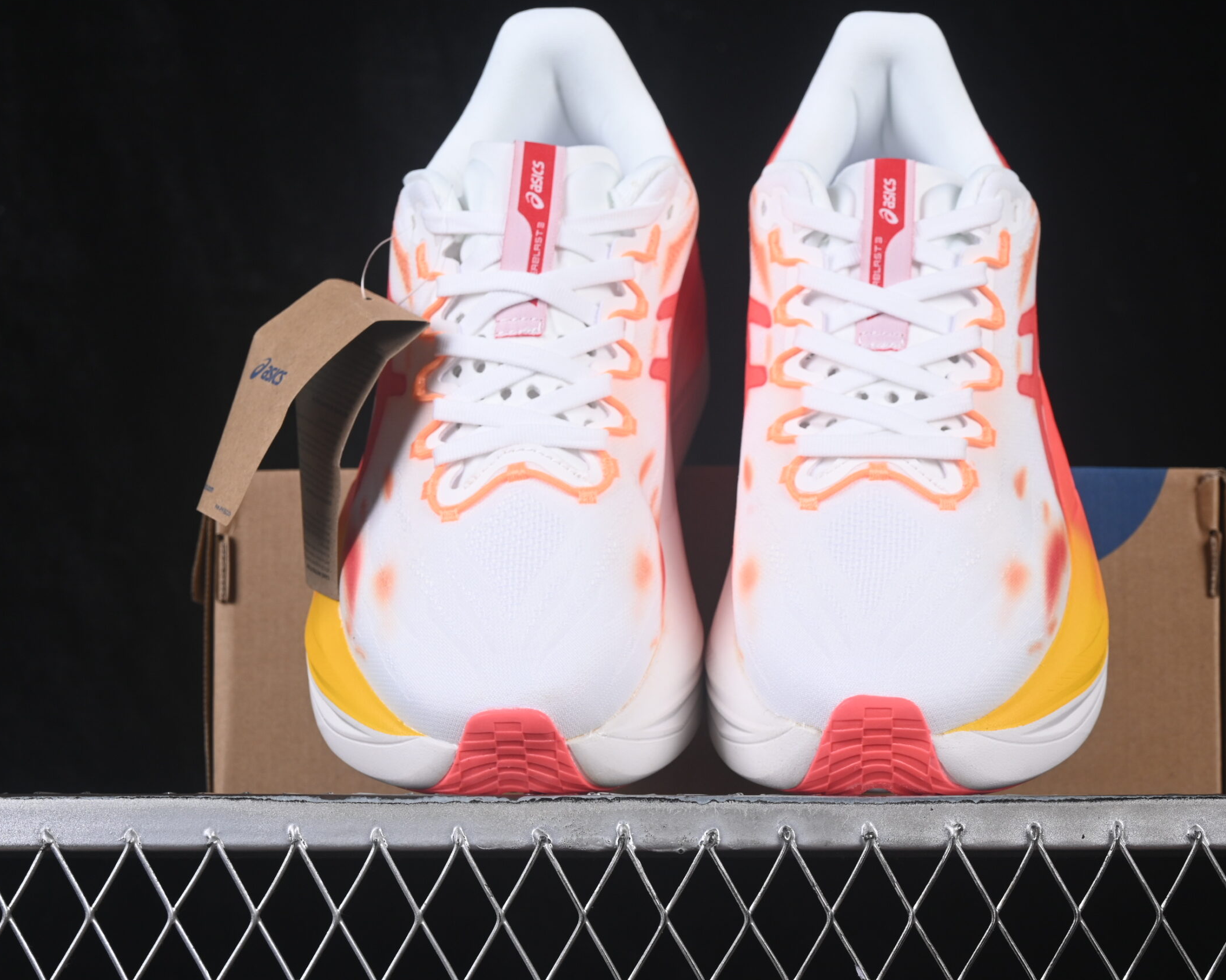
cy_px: 490
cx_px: 724
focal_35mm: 85
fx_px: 3084
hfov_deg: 22.5
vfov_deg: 18.1
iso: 160
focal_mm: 50
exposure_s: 1/80
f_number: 8
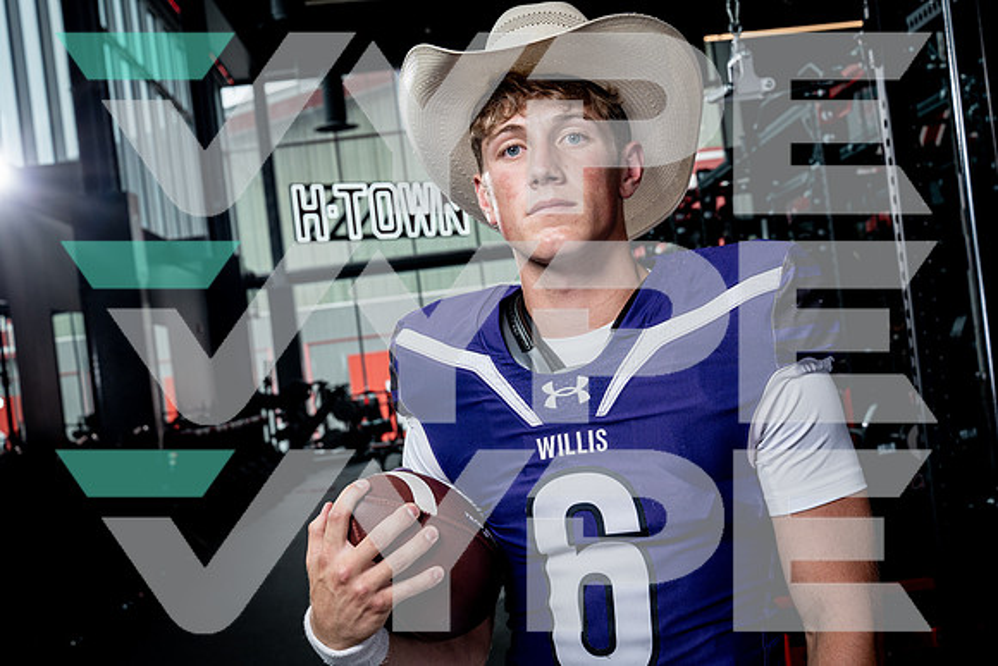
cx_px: 499
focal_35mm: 55
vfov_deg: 24.6
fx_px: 1525
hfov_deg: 36.2
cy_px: 333
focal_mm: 55
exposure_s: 1/250
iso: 640
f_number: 8
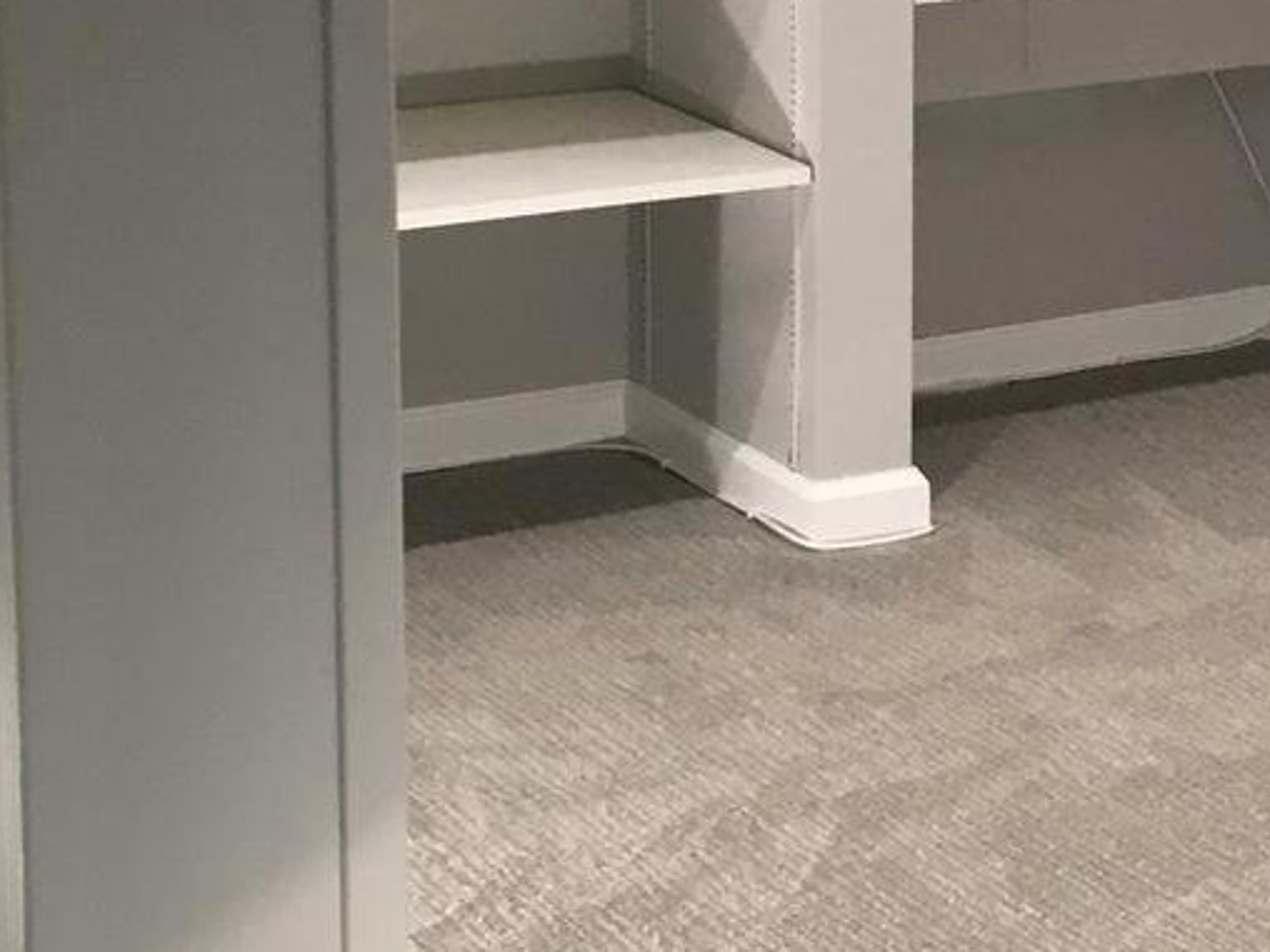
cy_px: 22
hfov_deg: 16.1
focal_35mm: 117
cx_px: 1585
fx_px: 4293
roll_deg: -1.9
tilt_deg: -11.1
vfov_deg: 12.5
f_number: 2.2
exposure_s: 1/30
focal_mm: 4.15
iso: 80
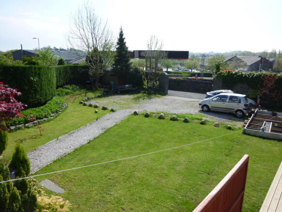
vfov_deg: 54.9
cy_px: 106
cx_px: 141
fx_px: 204
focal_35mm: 25
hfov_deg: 69.4
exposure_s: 1/1000
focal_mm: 4.5
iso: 100
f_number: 3.3
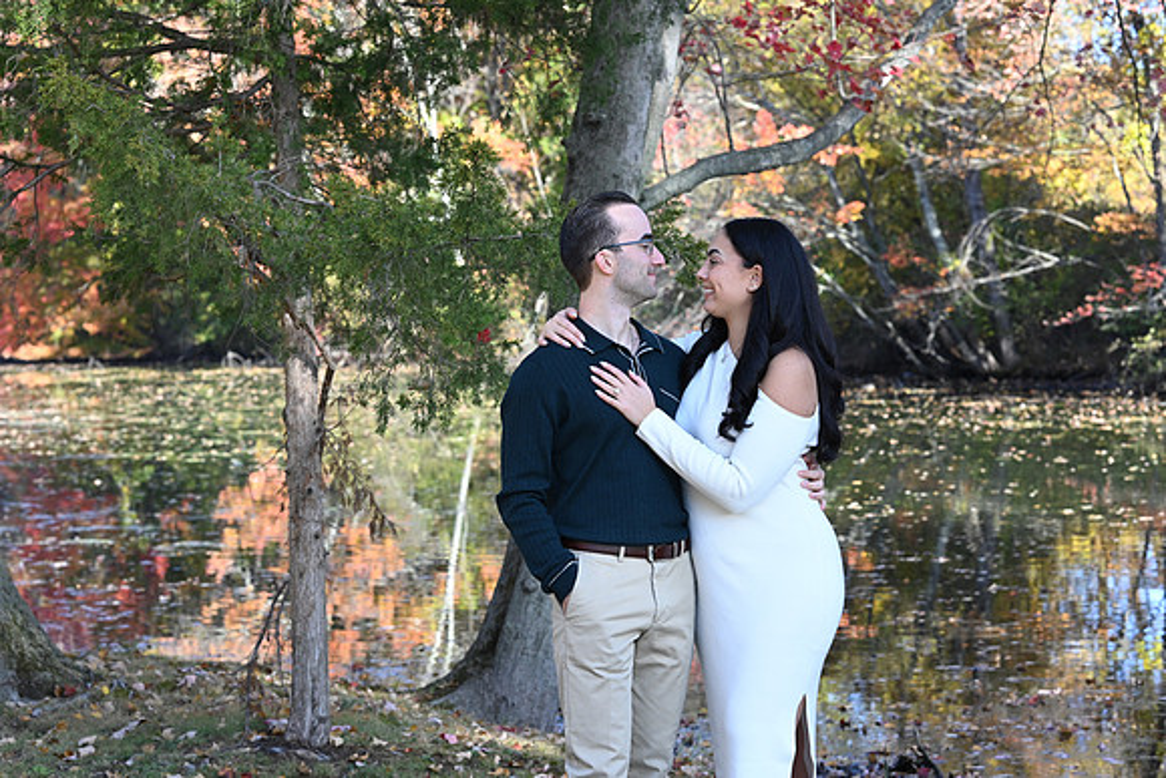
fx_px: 2754
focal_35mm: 85
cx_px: 583
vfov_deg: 16.1
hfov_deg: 23.9
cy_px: 389
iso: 320
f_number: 7.1
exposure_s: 1/160
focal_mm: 85
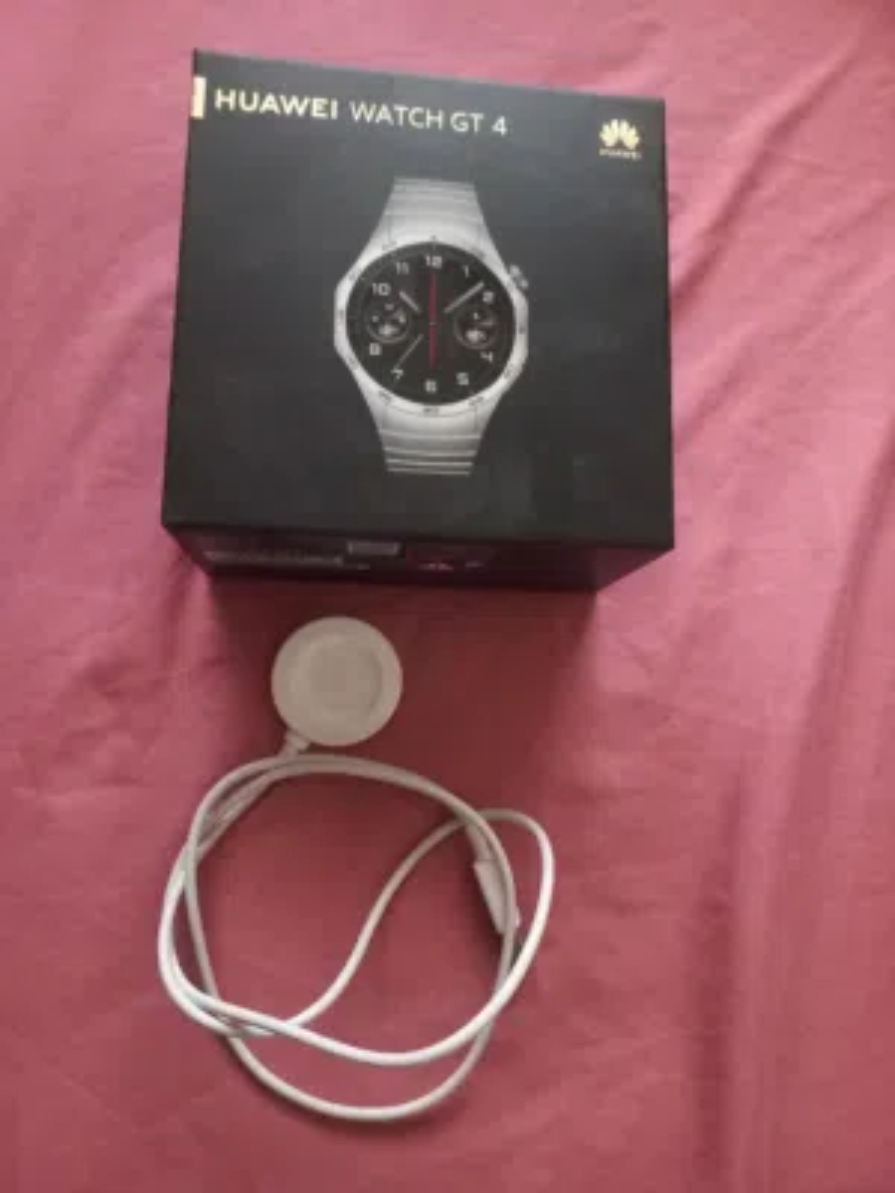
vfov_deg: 69.4
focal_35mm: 25
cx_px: 448
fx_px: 862
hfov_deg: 54.9
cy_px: 596
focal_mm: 4.6
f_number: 1.8
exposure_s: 1/16.7
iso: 2000
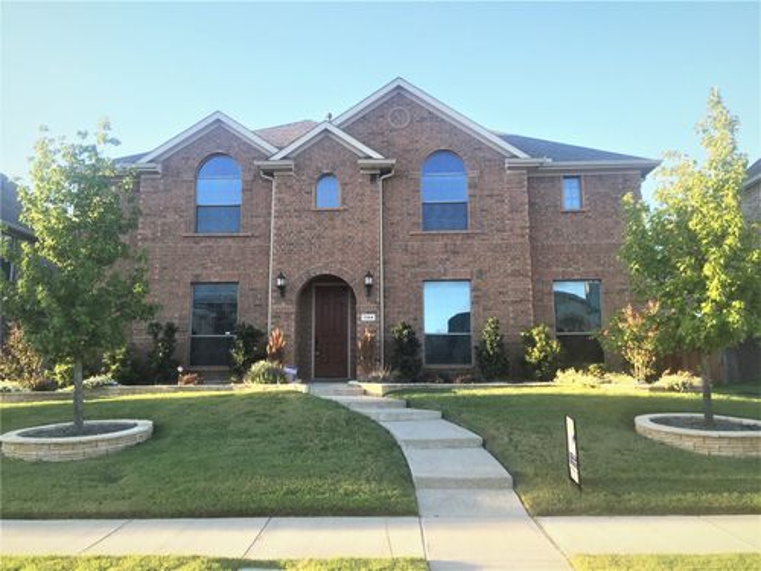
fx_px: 638
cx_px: 380
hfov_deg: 61.7
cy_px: 286
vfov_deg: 48.2
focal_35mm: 29
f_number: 2.2
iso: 32
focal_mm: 4.15
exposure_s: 1/311
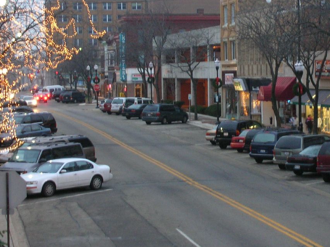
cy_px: 88
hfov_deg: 14.4
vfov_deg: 10.8
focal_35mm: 137
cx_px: 235
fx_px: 1305
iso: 98
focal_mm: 12.2
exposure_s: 1/4
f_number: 4.4
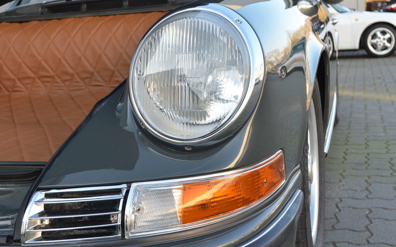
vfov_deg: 26.3
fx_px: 529
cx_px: 196
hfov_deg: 41.1
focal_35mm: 49
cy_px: 128
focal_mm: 30
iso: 160
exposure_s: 1/60
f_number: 5.6
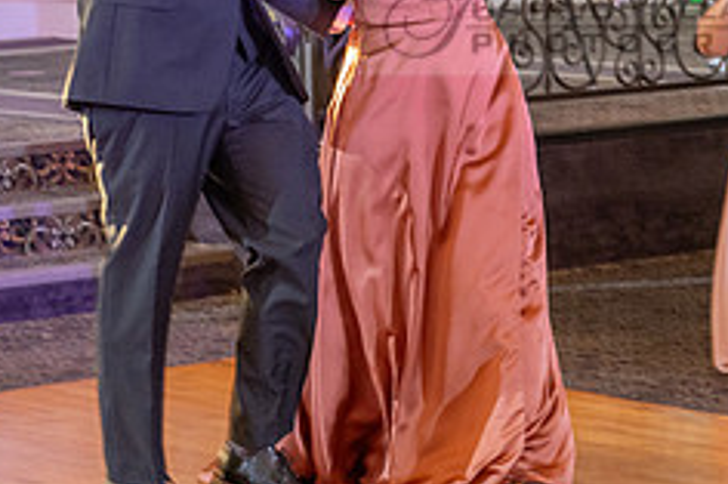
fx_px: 3738
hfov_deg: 11.1
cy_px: 122
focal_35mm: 185
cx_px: 400
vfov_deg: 7.4
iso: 800
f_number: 4
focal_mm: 60
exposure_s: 1/80
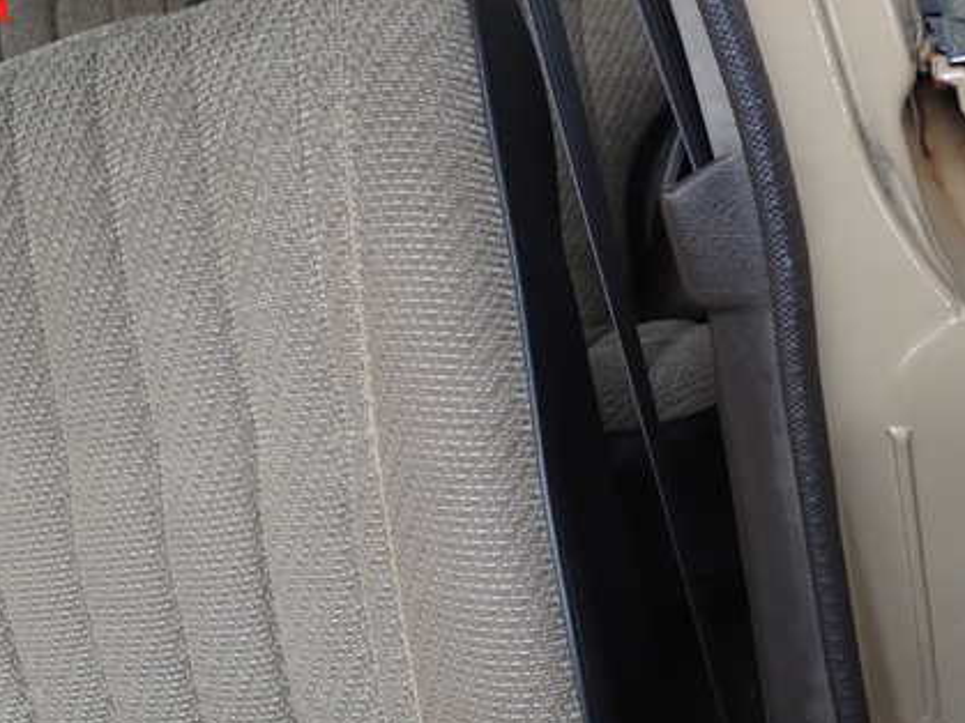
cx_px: 281
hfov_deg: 42.9
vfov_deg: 33.2
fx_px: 1198
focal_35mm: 43
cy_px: 497
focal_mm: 5.4
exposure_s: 1/80
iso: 100
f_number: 3.2
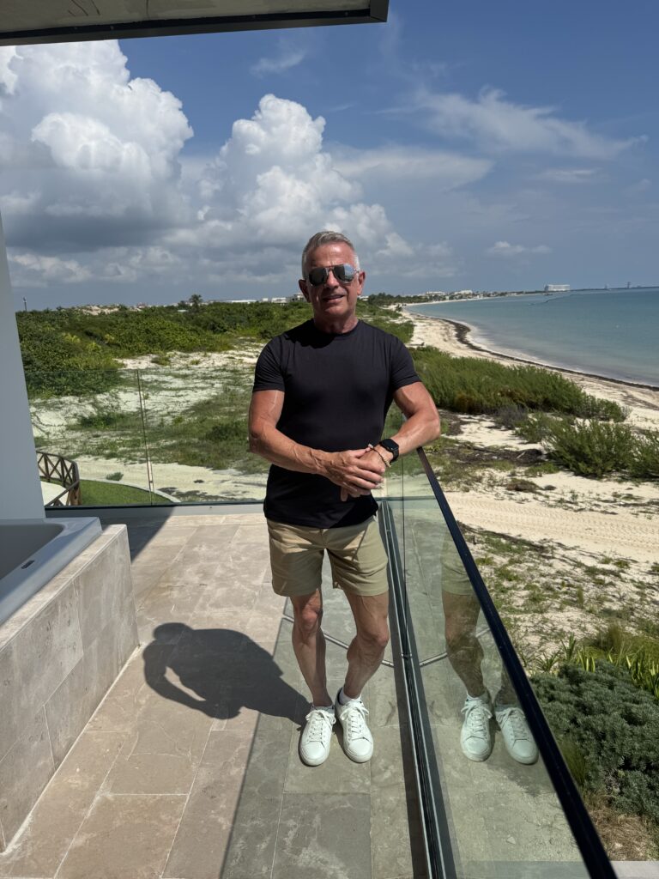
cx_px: 330
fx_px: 609
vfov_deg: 71.6
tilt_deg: -12.1
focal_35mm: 24
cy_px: 440
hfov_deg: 56.8
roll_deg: +2.1
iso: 80
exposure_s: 1/10417
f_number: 1.78
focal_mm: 6.76
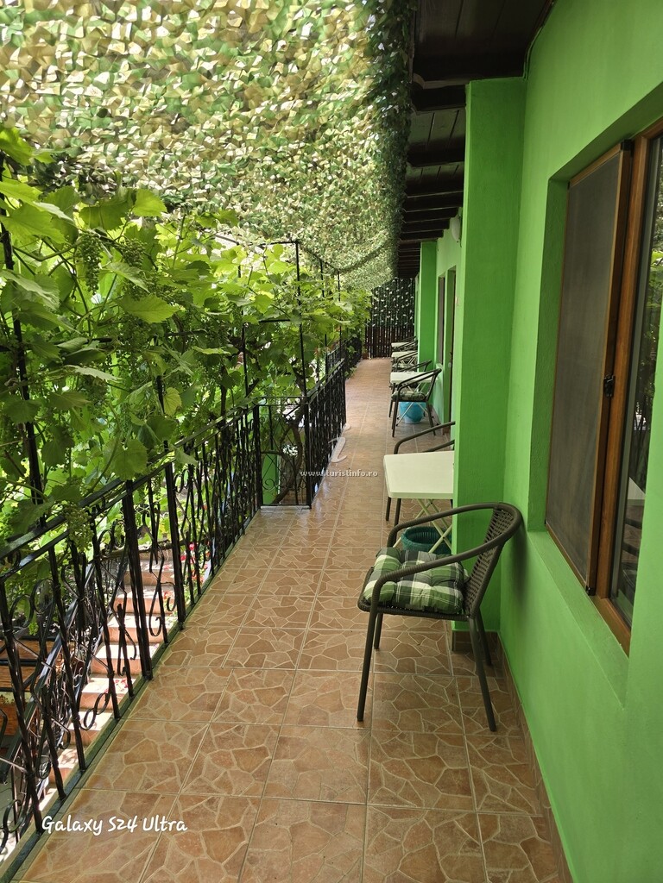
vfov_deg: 73.9
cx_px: 332
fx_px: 587
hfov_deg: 58.9
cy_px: 442
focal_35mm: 23
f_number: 1.7
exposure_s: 1/180
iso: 40
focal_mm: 6.3
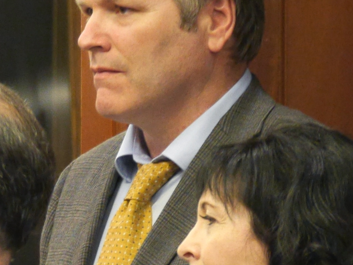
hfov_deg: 3.6
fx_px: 5630
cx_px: -192
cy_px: 355
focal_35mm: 552
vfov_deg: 2.7
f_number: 5.3
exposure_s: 1/40
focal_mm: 65
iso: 1600
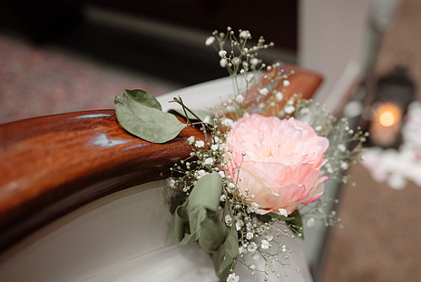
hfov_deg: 61.4
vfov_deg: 43.4
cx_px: 250
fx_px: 351
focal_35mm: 30
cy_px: 173
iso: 2000
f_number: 2.2
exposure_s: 1/400
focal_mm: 24
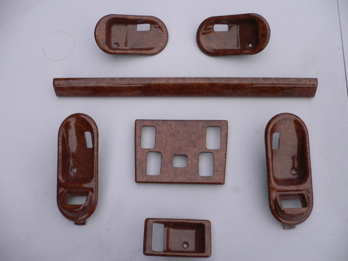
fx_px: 352
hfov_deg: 52.6
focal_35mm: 35
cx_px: 174
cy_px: 130
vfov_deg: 40.7
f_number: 2.8
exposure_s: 1/160
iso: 80
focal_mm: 5.8
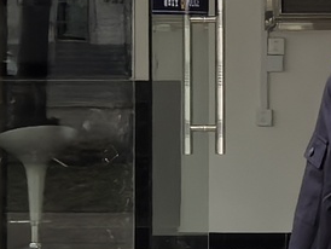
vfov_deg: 5.7
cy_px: 4
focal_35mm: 259
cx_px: 655
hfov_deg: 7.4
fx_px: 2479
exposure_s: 1/507
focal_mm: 5.75
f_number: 4
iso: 160
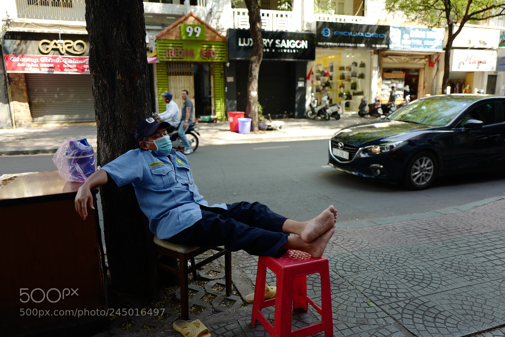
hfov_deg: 65.5
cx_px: 252
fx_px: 393
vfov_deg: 46.4
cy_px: 168
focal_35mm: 28
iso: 100
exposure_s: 1/400
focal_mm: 28
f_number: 1.7
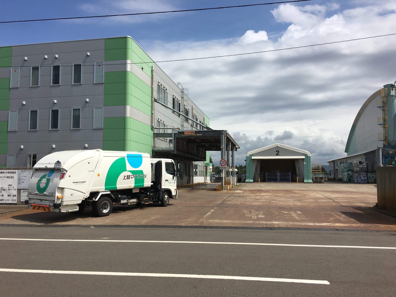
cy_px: 148
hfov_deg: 61.7
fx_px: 332
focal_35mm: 29
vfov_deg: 48.2
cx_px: 198
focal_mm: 4.15
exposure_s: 1/3205
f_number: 2.2
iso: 25
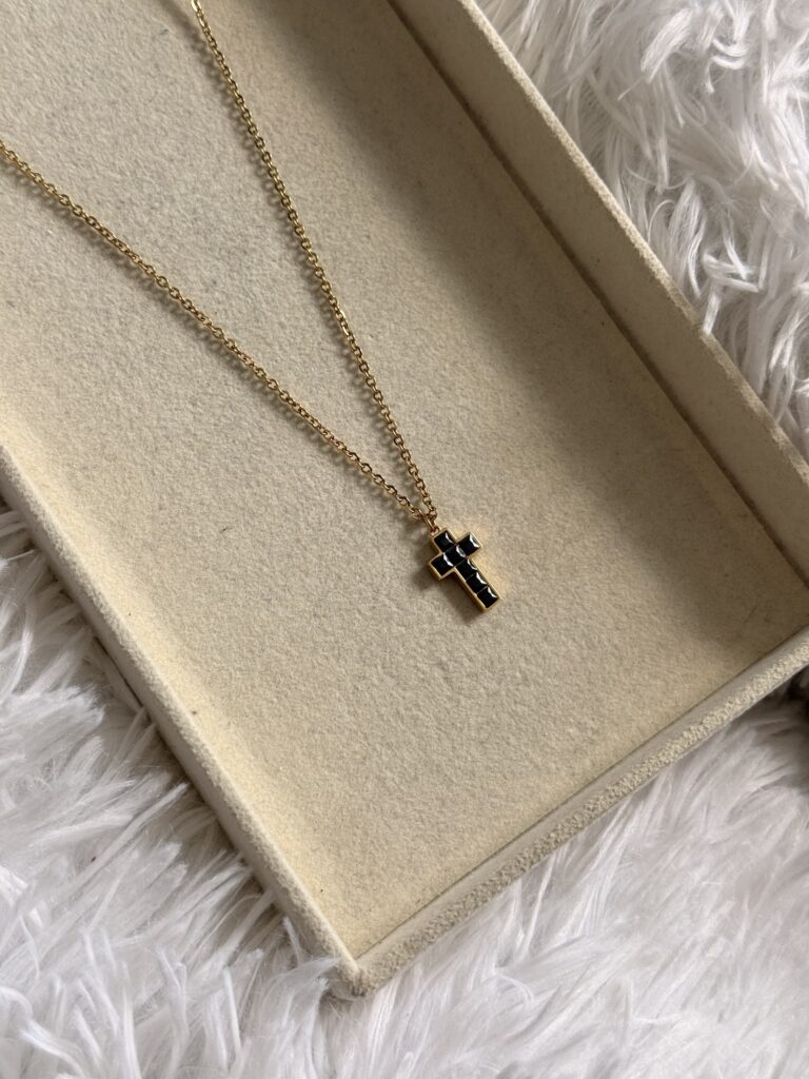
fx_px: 1496
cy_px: 540
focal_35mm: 48
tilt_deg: -72.8
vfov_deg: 39.7
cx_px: 404
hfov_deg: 30.3
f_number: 1.78
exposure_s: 1/121
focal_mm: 6.76
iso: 64
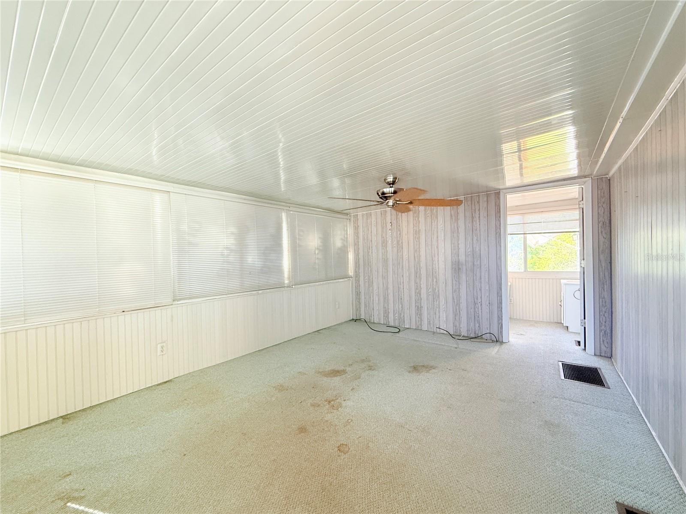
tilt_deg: -0.5
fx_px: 277
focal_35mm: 14
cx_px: 343
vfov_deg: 85.7
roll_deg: +1.4
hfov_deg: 102.1
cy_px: 257
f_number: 2.2
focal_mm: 2.22
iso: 320
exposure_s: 1/89
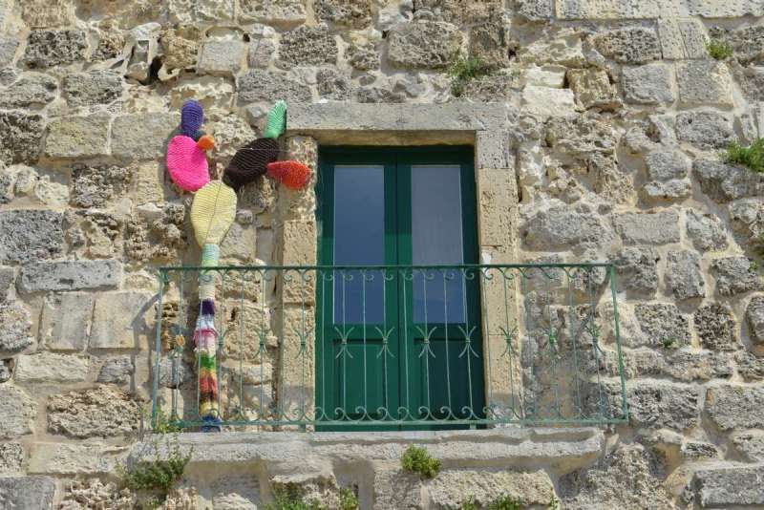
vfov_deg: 19.5
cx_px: 382
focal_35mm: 70
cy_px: 255
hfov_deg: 28.8
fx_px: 1486
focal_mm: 70
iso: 280
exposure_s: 1/160
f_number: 11
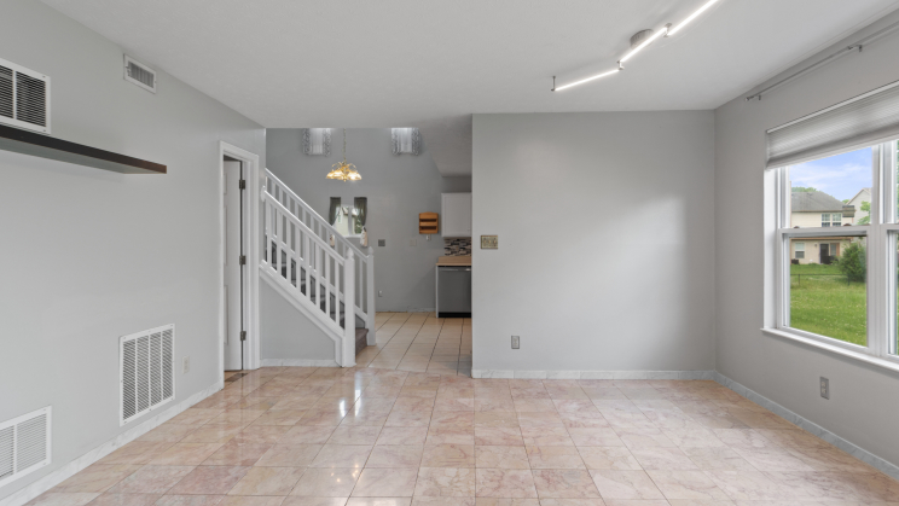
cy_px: 275
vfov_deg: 58.3
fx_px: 453
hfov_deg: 89.5
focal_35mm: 19
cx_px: 451
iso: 250
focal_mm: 12
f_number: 9
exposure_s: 1/2.5
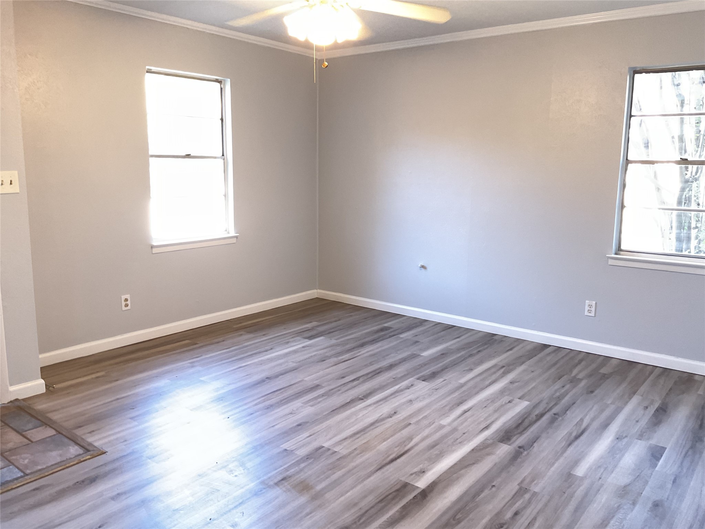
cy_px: 264
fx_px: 591
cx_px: 352
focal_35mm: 29
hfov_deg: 61.7
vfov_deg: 48.2
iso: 500
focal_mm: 3
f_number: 1.8
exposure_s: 1/30
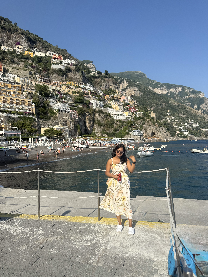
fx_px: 192
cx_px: 104
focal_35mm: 24
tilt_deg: -0.5
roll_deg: +1.3
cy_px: 138
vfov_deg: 71.6
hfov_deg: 56.8
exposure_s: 1/6173
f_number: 1.78
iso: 80
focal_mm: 6.76
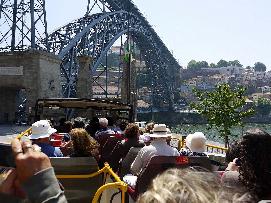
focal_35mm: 32
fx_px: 251
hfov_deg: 56.8
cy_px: 102
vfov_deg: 44.2
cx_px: 136
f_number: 6.3
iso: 100
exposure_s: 1/160
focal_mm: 16
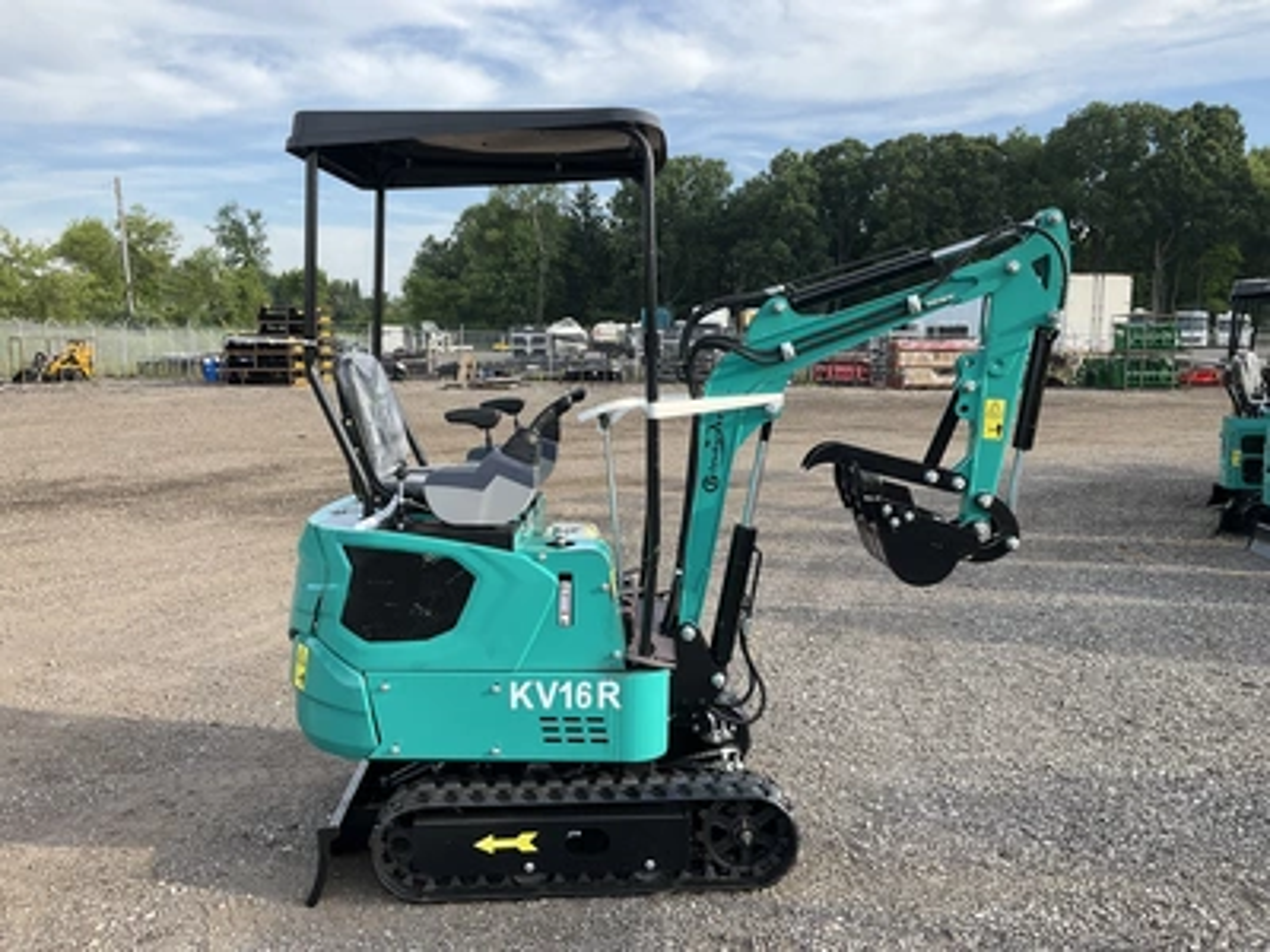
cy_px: 476
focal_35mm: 29
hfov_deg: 61.7
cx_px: 635
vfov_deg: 48.2
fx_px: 1064
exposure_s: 1/551
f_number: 1.8
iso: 25
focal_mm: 3
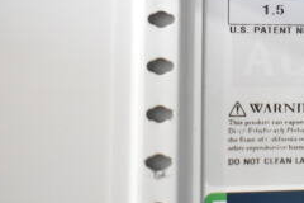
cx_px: 374
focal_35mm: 118
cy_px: -13
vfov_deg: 11.4
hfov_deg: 16.5
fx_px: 999
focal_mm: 31
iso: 5000
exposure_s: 1/50
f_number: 4.2
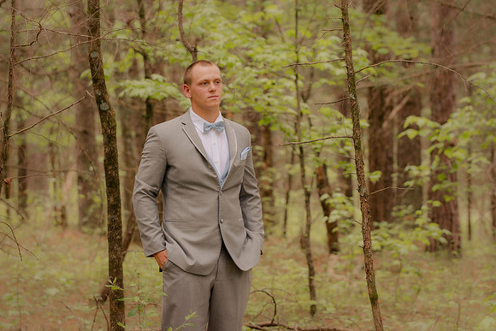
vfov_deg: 10.8
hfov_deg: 16.1
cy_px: 166
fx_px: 1757
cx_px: 248
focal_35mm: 128
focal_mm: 85
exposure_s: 1/250
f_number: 2.8
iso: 200
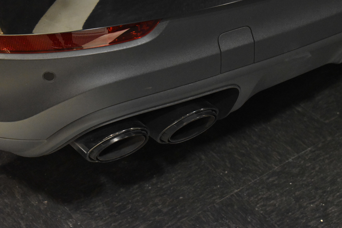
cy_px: 114
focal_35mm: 82
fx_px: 784
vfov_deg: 16.6
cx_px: 171
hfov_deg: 24.6
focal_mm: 55
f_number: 8
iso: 6400
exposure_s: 1/50
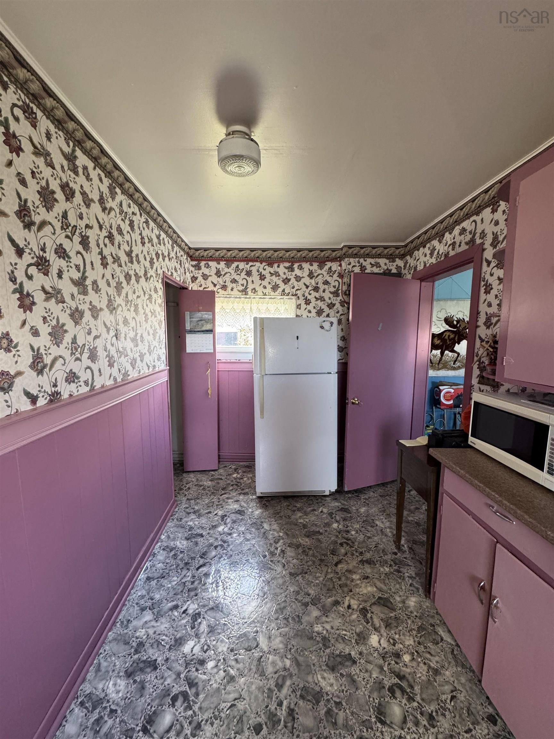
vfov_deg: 102.1
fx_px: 299
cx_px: 277
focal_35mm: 14
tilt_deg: -6.5
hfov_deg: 85.7
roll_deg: -0.5
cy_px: 370
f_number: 2.2
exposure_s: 1/72
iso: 320
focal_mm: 2.22
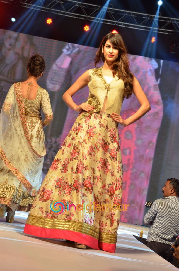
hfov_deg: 14.6
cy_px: 136
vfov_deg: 22.0
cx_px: 90
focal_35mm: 93
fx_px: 697
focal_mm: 62
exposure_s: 1/125
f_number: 6.3
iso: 1000
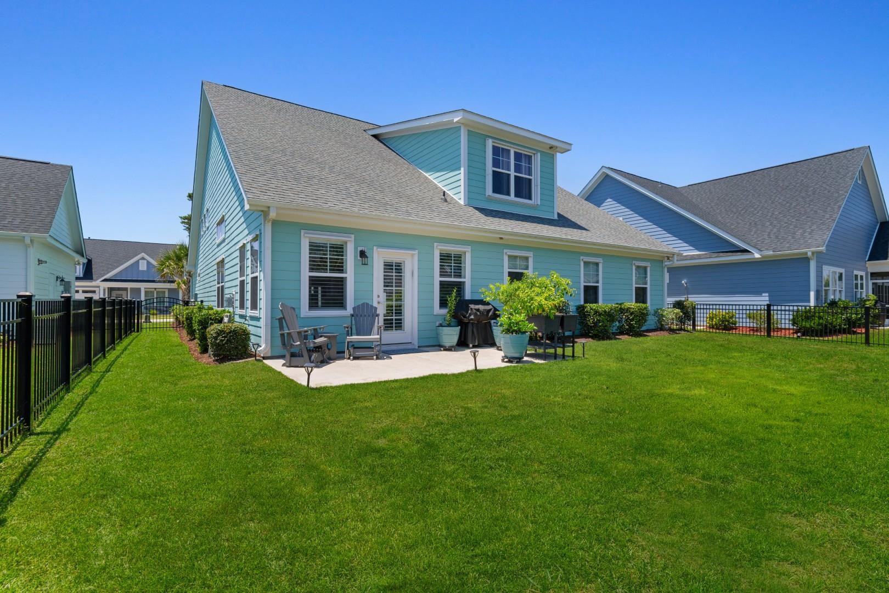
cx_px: 444
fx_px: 395
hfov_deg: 96.7
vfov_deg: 73.7
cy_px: 296
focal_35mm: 16
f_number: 9
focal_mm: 11
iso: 100
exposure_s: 1/320
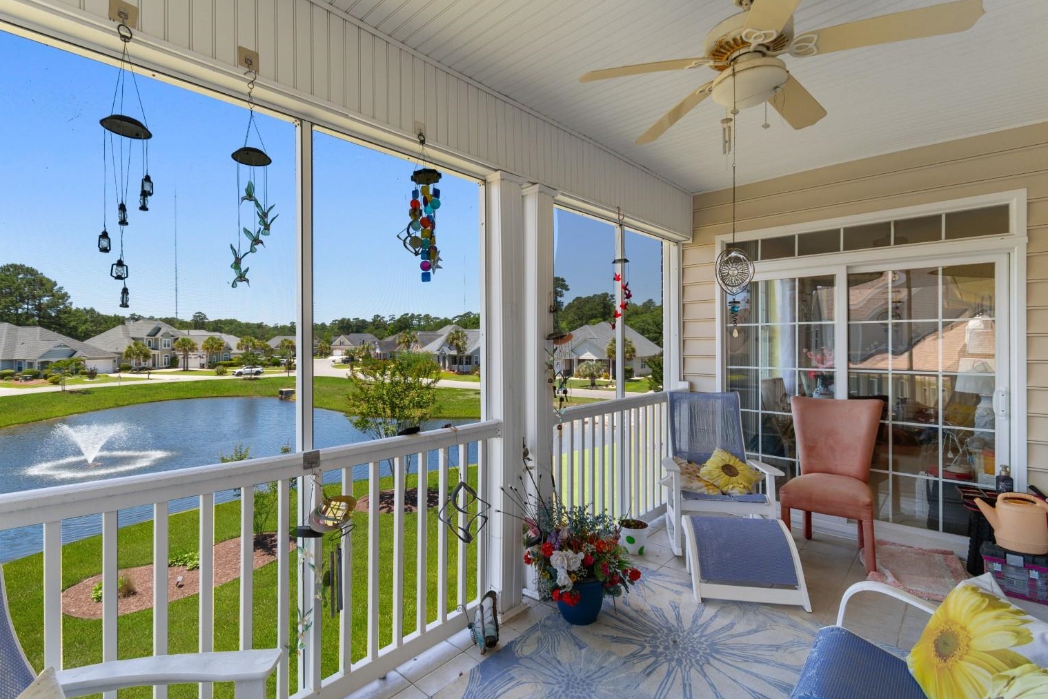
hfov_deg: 96.6
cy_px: 346
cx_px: 491
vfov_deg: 73.8
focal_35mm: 16
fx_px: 466
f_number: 5
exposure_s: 1/100
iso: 100
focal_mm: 10
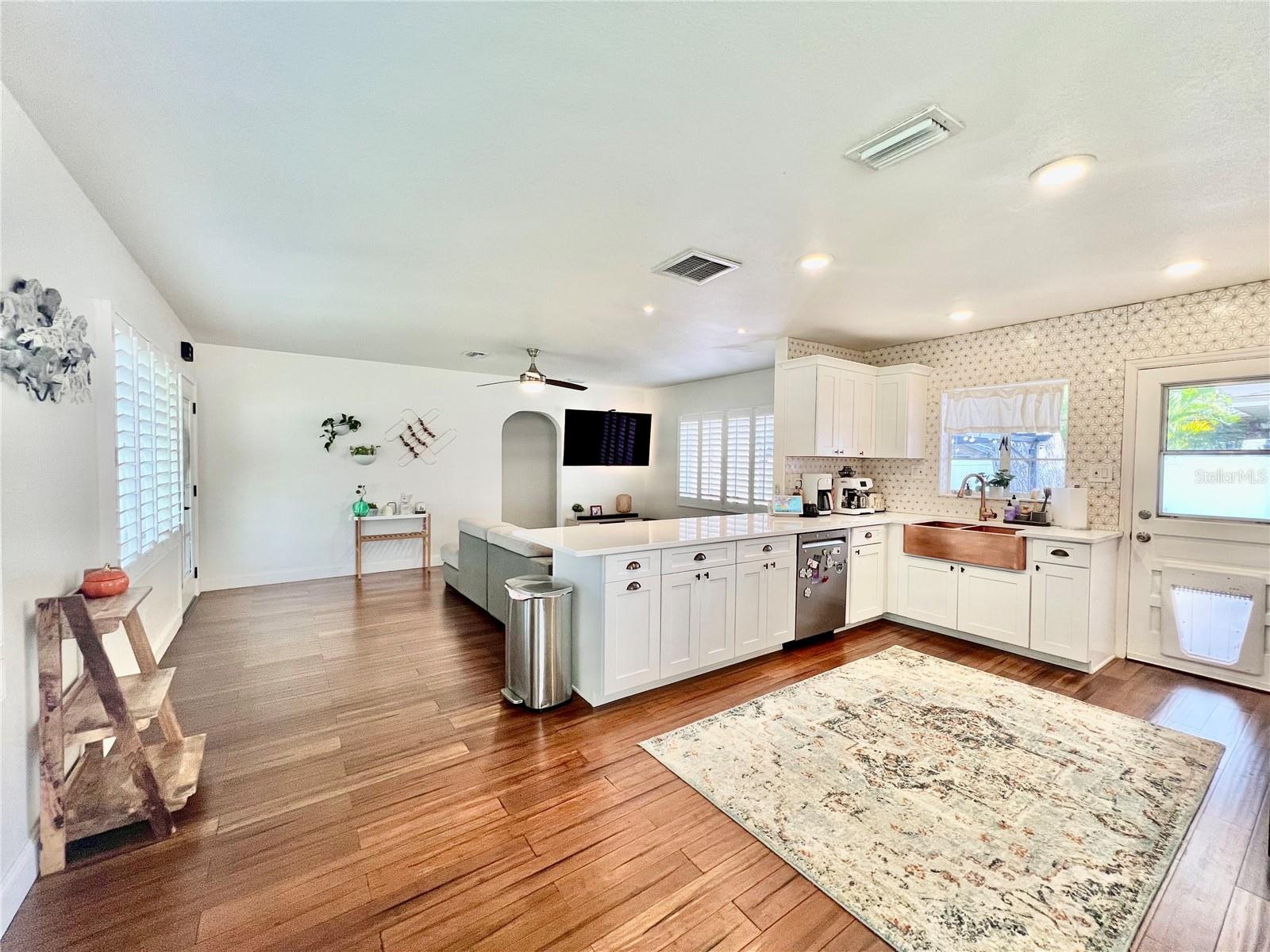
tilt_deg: -1.8
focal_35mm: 13
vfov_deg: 89.9
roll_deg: +0.1
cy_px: 476
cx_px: 635
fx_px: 477
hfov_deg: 106.2
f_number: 1.8
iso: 160
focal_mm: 1.57
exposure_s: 1/120
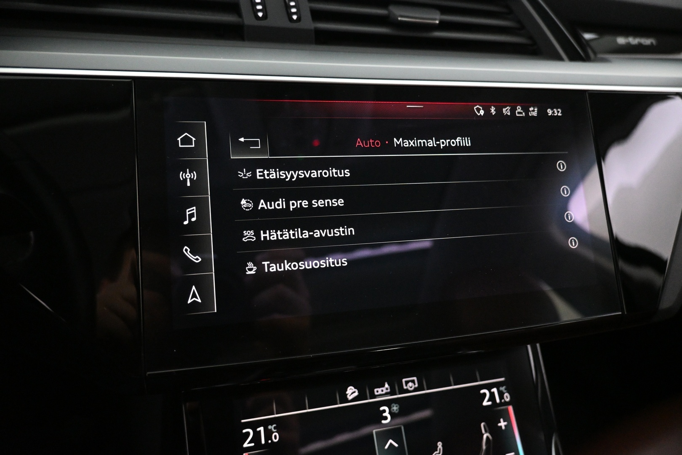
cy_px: 228
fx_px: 455
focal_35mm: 24
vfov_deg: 53.1
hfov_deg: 73.7
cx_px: 341
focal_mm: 16
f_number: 3.5
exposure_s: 1/50
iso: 4000
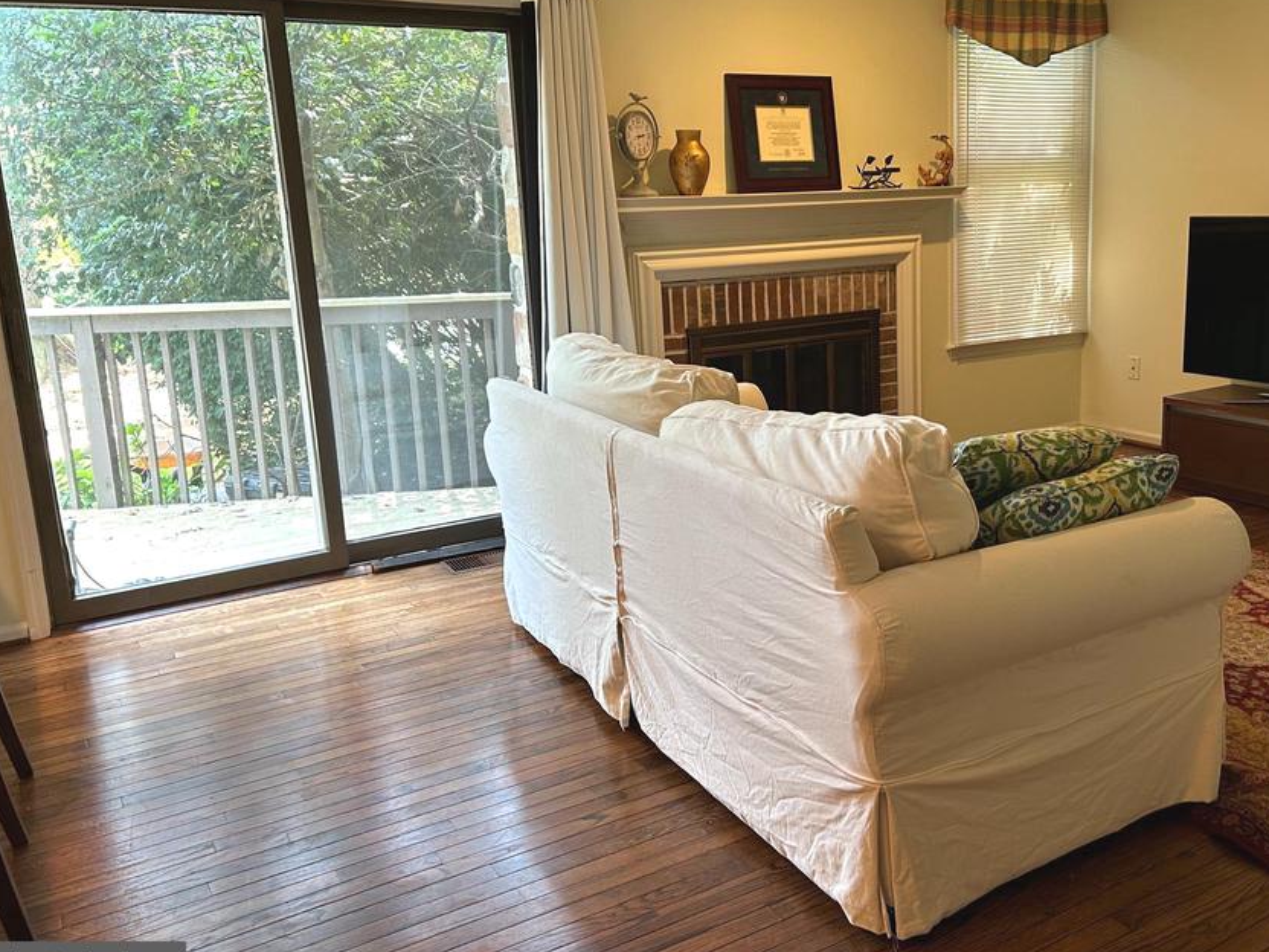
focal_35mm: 32
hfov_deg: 56.3
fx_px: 1173
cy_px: 418
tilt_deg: -11.4
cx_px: 776
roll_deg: +2.3
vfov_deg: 44.1
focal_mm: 5.7
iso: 125
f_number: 1.5
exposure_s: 1/60
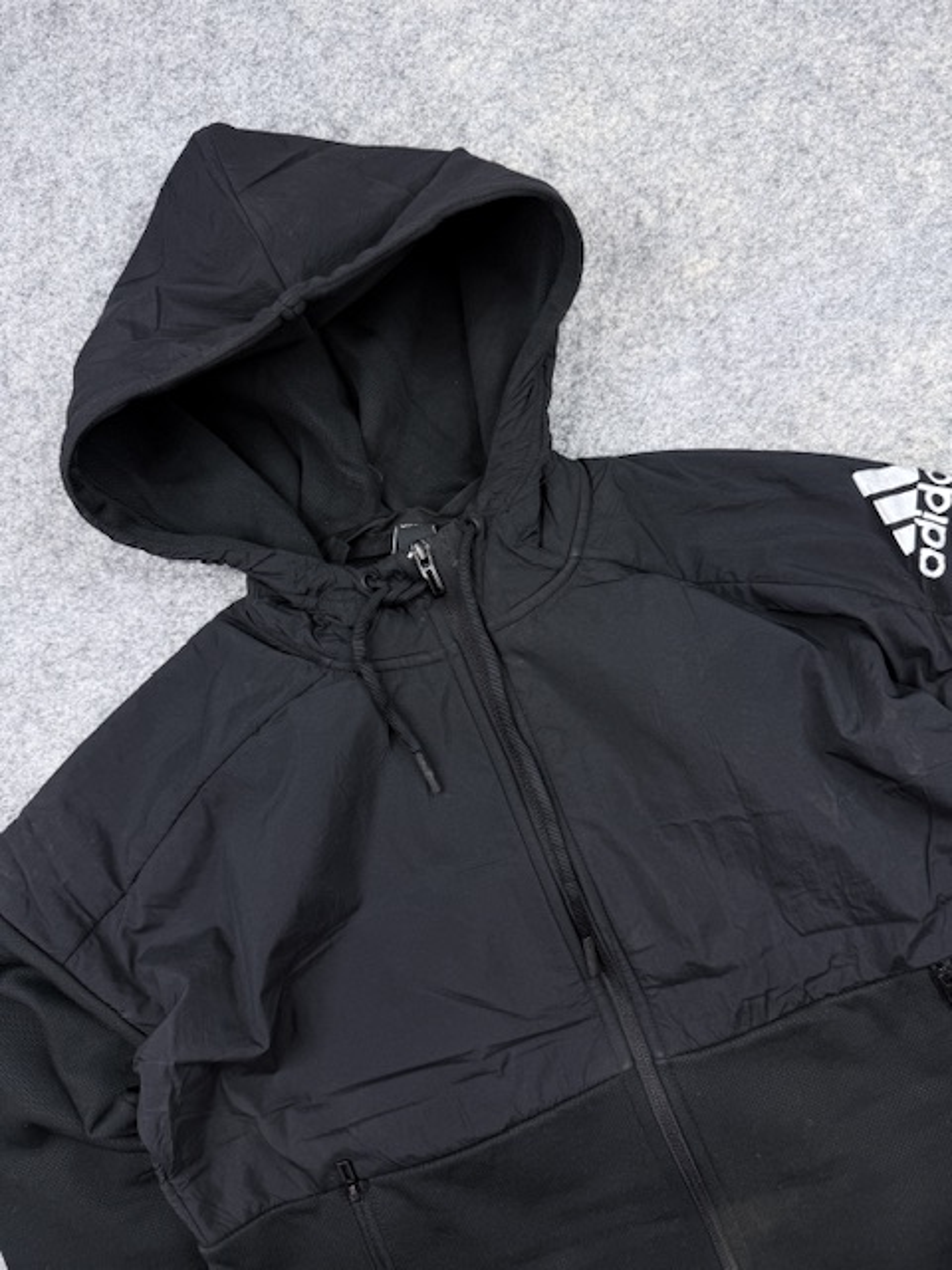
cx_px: 476
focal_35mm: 24
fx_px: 880
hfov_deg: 56.8
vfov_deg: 71.6
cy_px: 635
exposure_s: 1/100
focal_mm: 6.76
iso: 80
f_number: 1.78
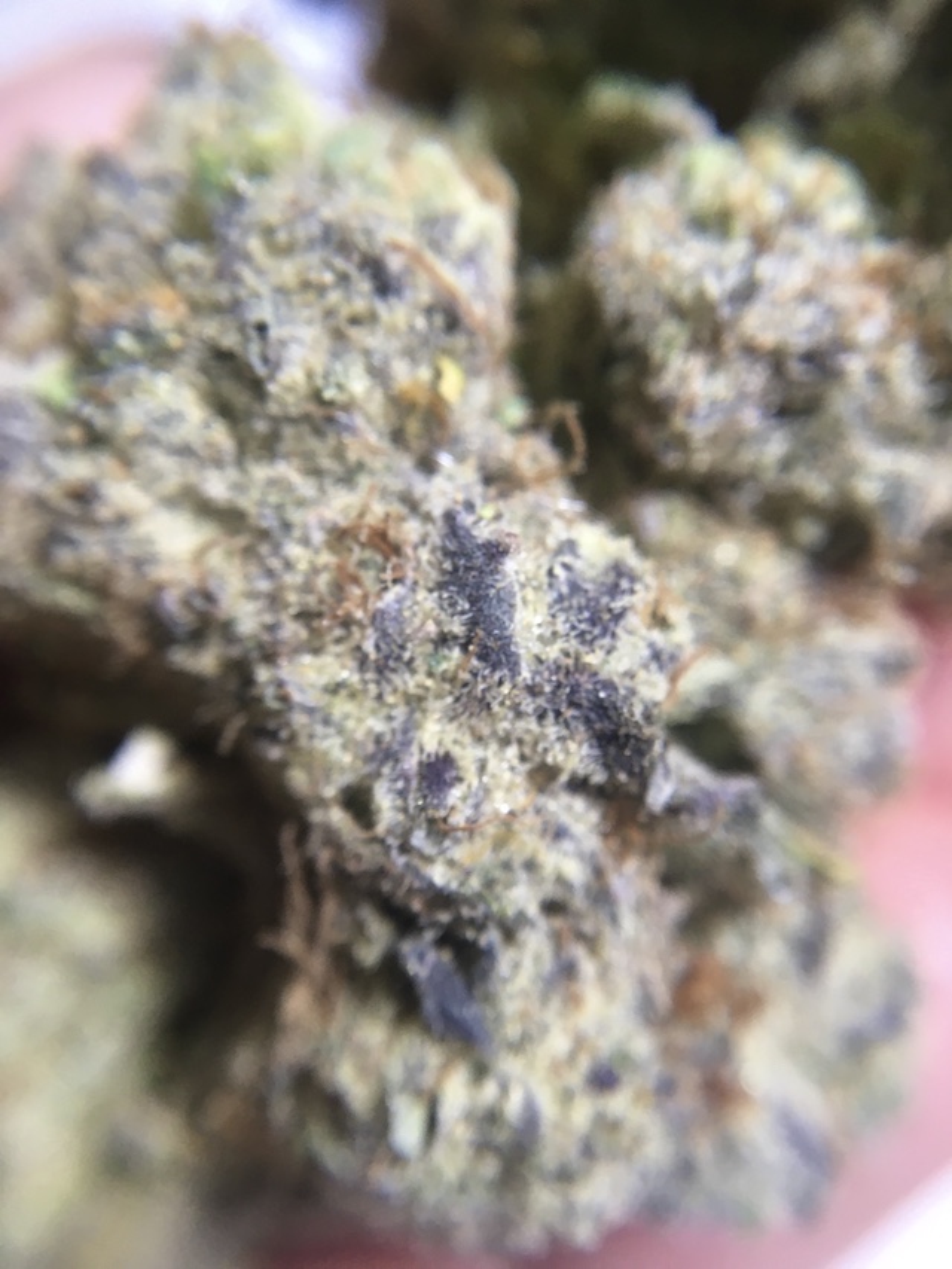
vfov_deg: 61.7
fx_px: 1063
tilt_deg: -60.8
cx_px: 476
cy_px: 634
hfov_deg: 48.2
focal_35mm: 29
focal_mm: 4.15
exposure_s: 1/33
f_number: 2.2
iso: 80
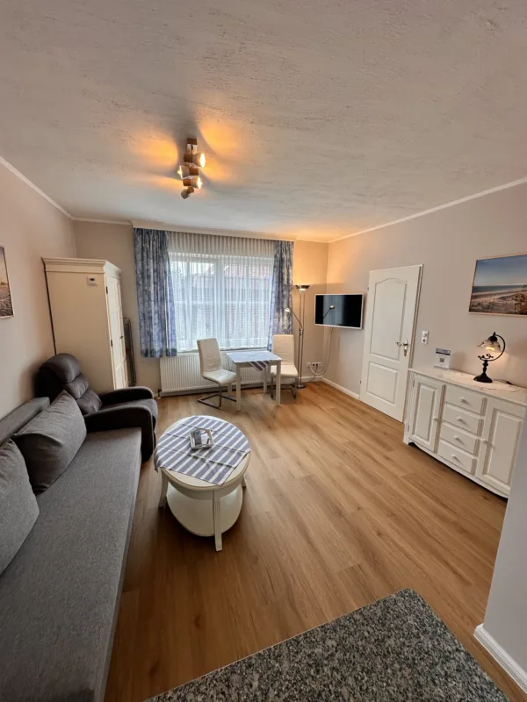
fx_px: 284
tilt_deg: -11.3
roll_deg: -1.8
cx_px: 264
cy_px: 351
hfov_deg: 85.7
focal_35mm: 14
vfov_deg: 102.1
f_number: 2.2
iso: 50
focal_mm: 2.22
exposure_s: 1/100
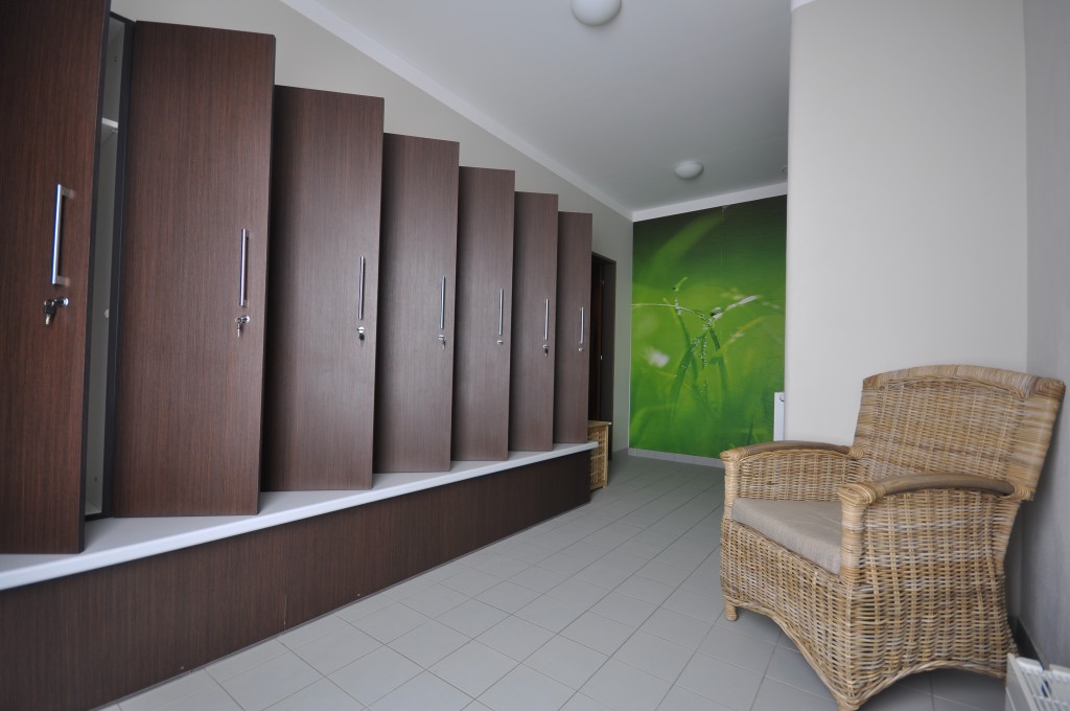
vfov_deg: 77.2
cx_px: 535
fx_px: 445
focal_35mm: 15
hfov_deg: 100.5
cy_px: 356
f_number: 5.6
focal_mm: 10
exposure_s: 1/80
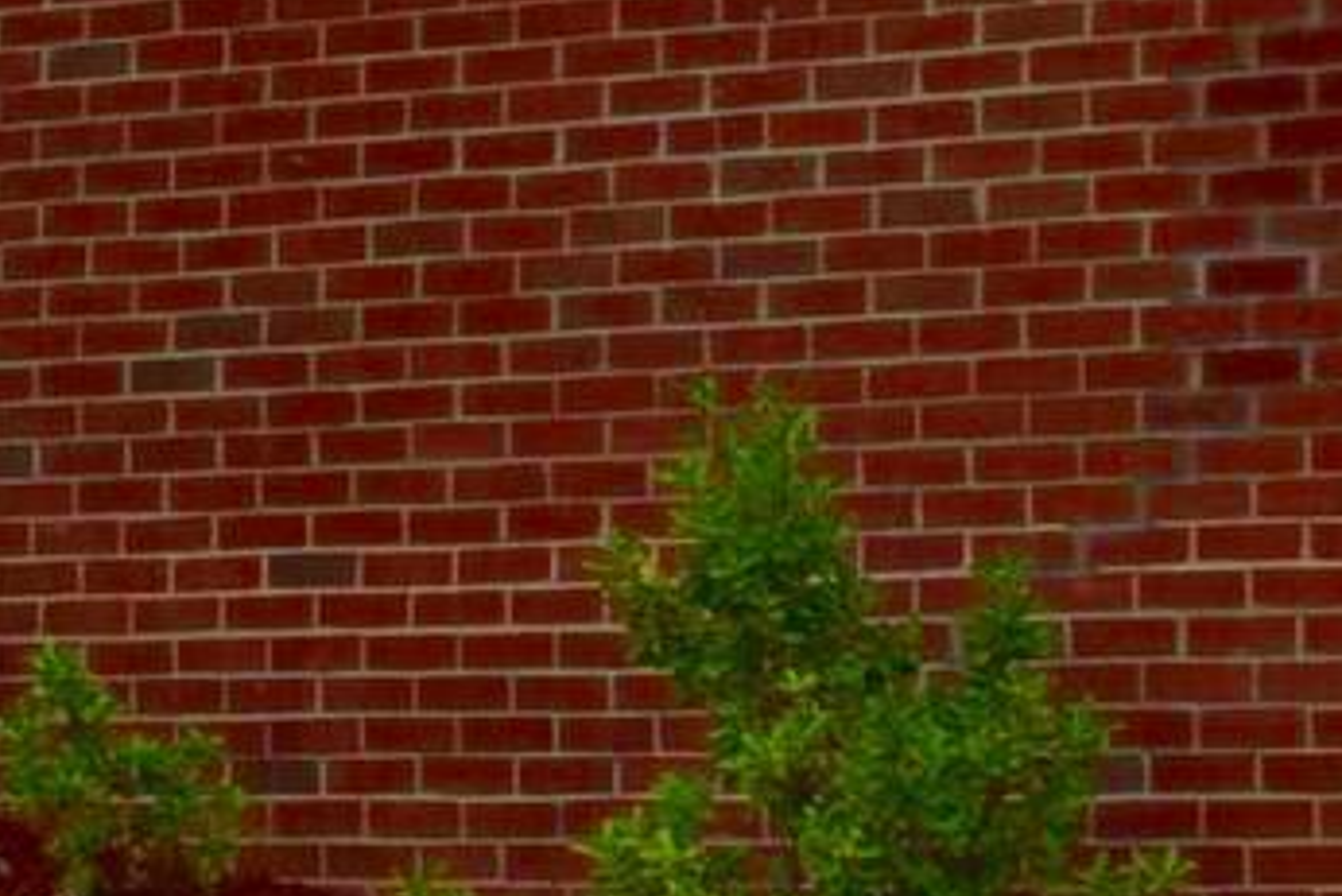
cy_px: 345
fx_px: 7943
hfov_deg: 9.7
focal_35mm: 213
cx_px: 673
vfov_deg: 6.5
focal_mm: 24
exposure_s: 1/200
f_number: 7.1
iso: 400
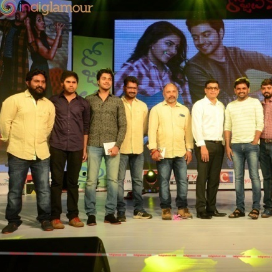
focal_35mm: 49
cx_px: 216
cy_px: 142
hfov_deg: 33.7
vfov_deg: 34.7
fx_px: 436
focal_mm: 24
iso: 1250
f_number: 7.1
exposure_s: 1/125
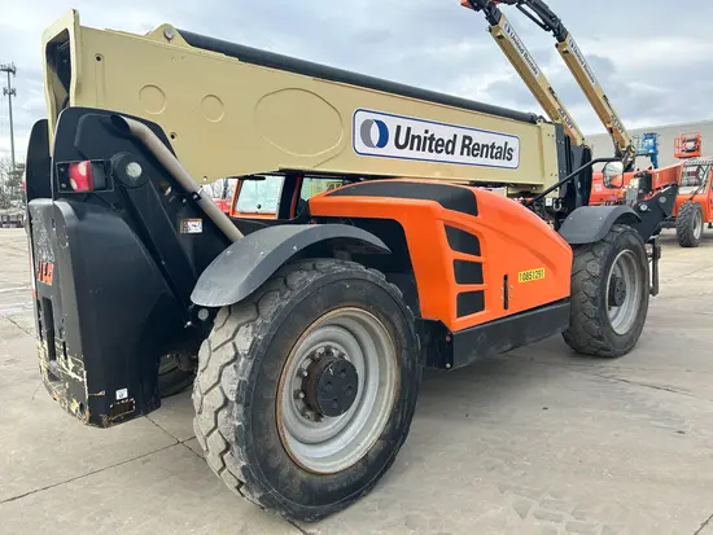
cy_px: 268
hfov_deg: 67.3
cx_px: 356
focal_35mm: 26
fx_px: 536
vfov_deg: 53.1
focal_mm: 5.7
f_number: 1.5
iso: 50
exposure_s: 1/1196
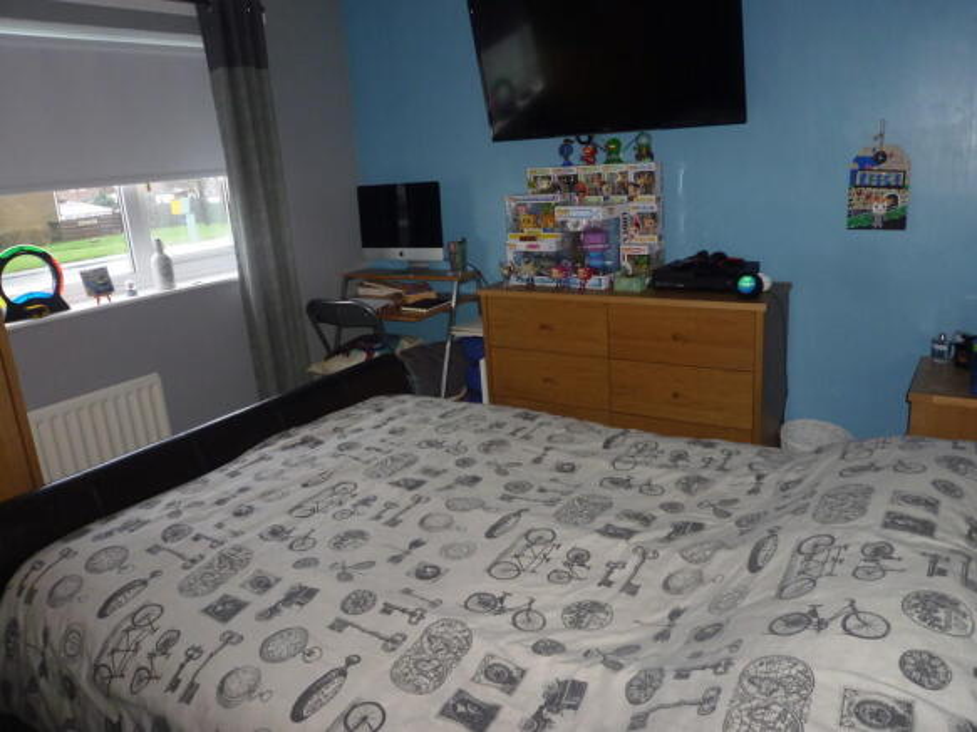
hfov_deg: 69.4
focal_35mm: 25
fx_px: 705
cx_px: 488
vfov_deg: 54.9
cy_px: 366
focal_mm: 4.5
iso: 160
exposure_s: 1/30
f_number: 2.8
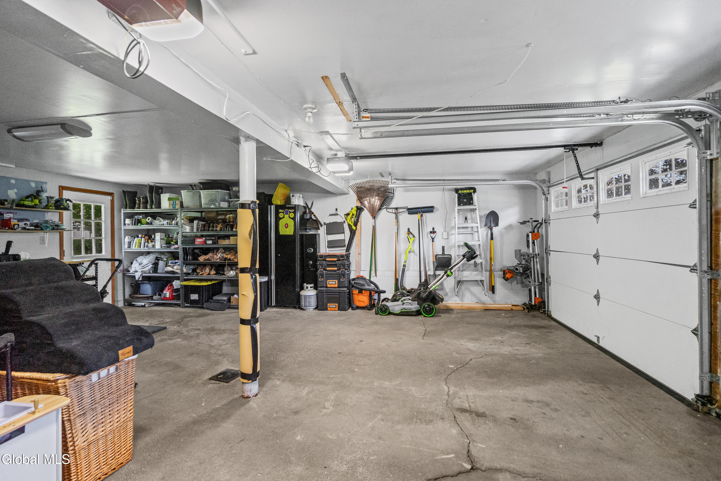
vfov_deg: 73.7
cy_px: 240
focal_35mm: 16
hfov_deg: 96.7
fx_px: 320
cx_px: 360
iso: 1600
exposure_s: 1/160
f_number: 4
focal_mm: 16
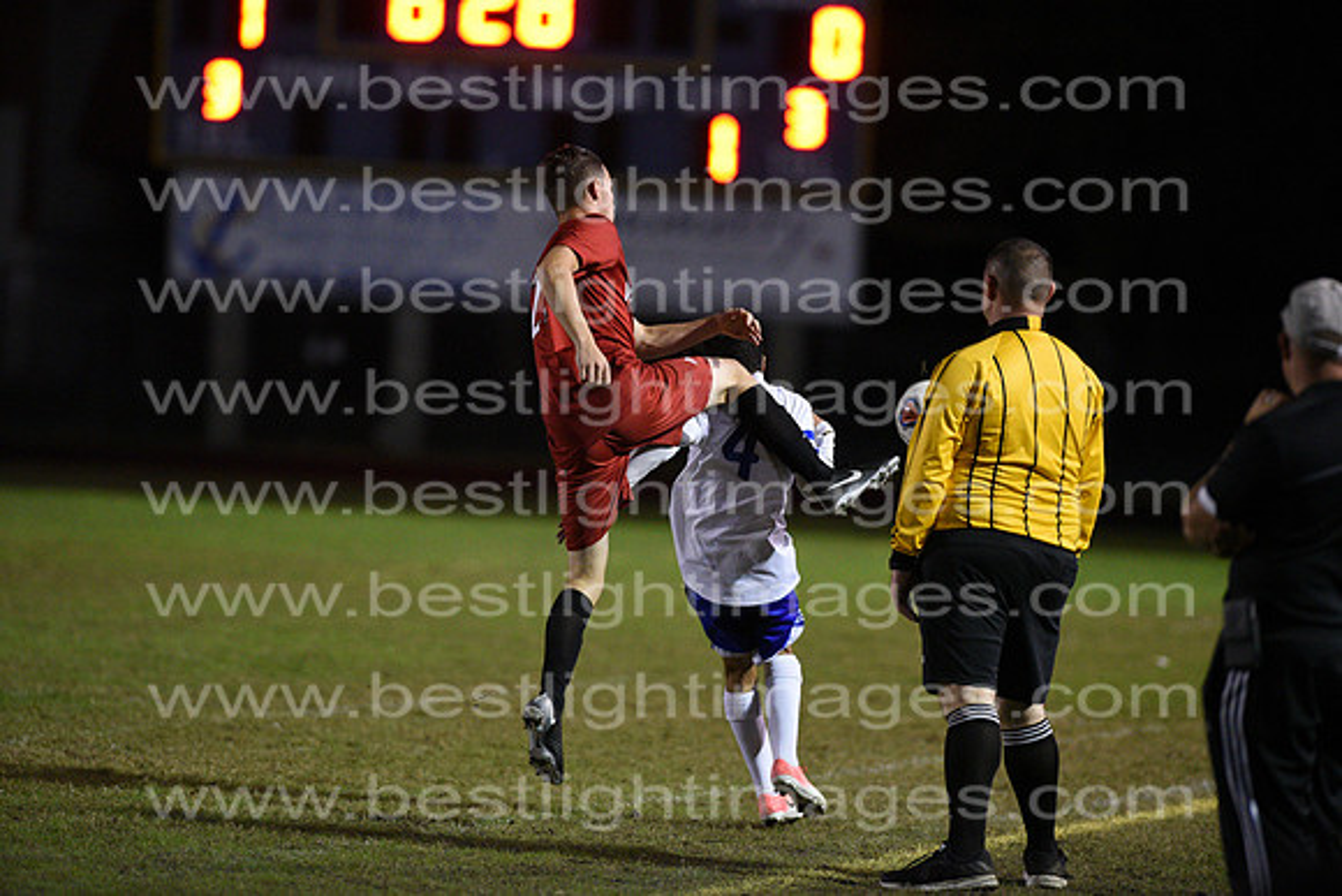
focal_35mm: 300
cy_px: 448
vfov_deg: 4.6
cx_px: 671
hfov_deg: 6.9
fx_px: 11185
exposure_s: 1/800
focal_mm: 300
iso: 8000
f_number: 3.2
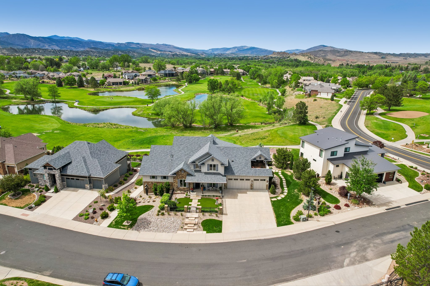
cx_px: 215
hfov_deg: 78.6
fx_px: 263
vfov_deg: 57.2
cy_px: 143
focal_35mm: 22
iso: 120
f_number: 2.8
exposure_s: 1/2000
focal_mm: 8.4
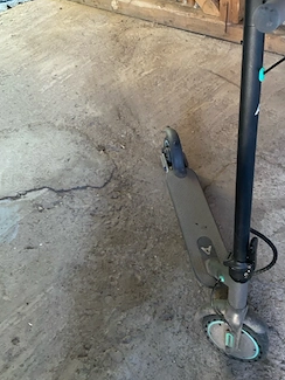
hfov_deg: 44.0
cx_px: 171
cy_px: 158
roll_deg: +7.6
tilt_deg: -42.7
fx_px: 351
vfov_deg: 56.5
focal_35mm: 32
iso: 640
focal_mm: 4.25
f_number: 1.8
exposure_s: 1/34
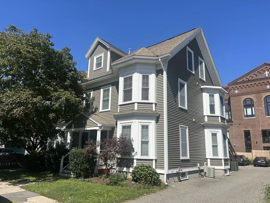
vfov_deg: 53.1
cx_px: 135
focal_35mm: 26
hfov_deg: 67.3
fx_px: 203
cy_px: 102
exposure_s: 1/4831
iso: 50
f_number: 1.5
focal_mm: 5.7
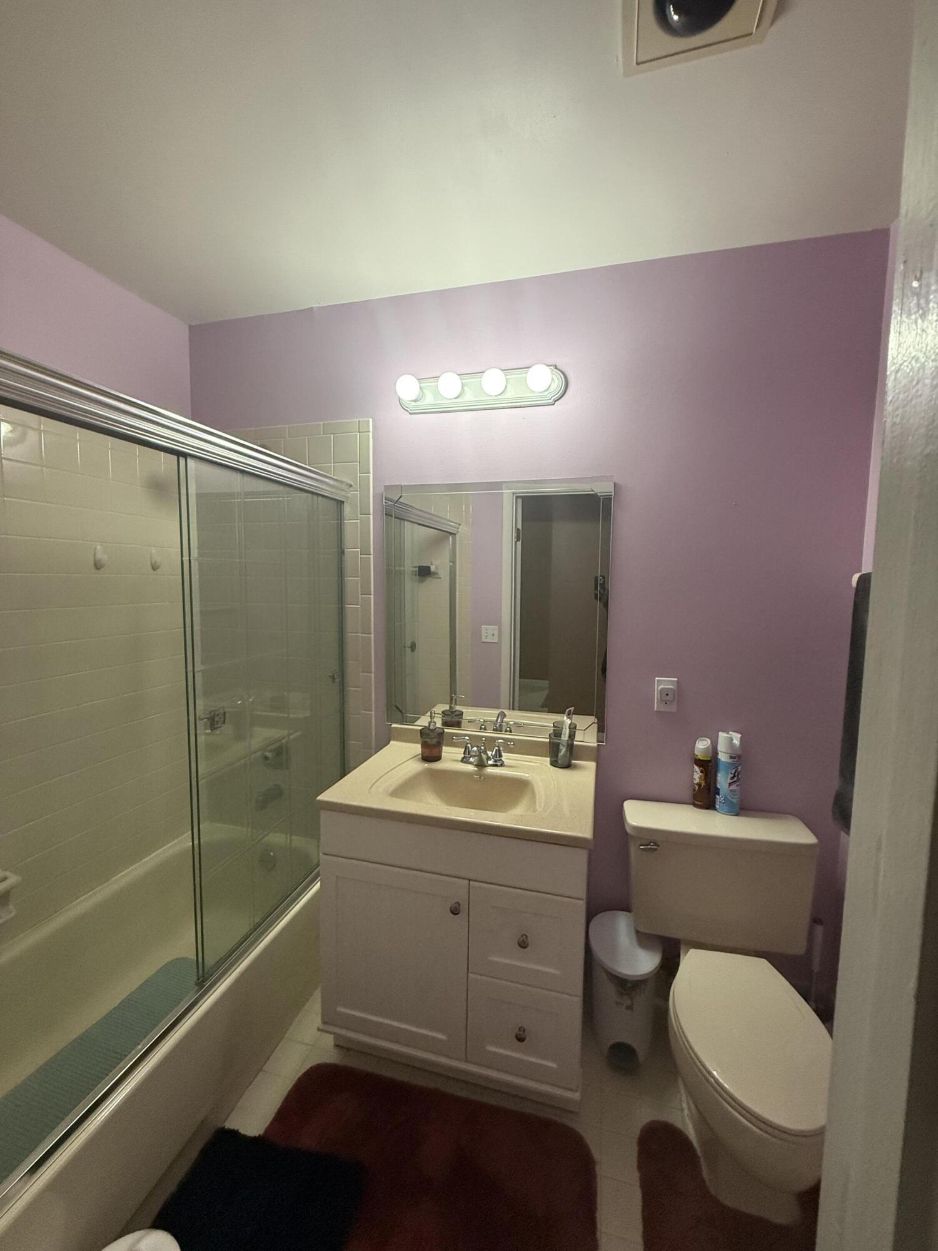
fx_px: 506
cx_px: 469
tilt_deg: -4.9
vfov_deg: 102.1
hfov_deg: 85.7
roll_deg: -0.6
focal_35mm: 14
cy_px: 626
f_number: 2.2
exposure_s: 1/120
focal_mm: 2.22
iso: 250
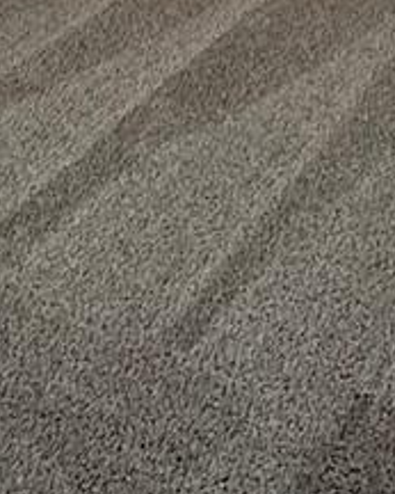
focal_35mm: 76
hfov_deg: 20.2
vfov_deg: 19.4
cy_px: -370
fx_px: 1110
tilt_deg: -5.8
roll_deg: +0.6
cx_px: 199
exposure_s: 1/120
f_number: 2.2
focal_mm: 2.22
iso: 250
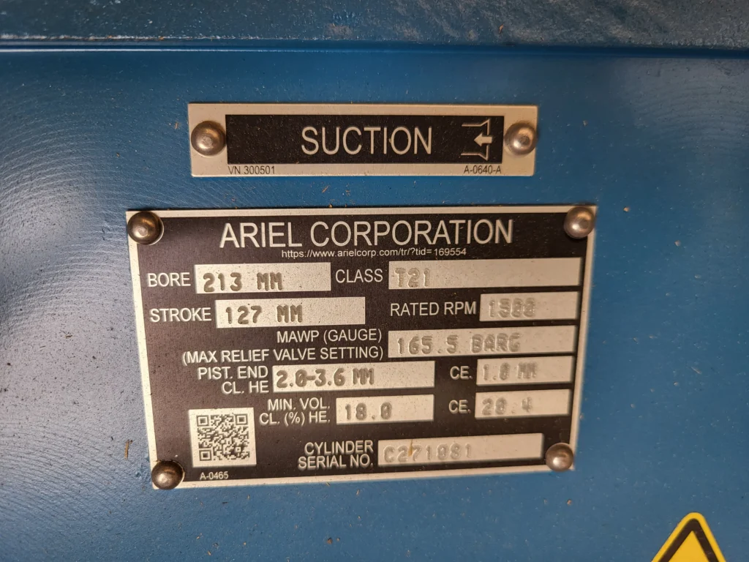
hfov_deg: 67.3
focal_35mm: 26
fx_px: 563
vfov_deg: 53.1
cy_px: 281
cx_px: 374
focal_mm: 5.4
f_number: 1.8
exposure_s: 1/100
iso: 40
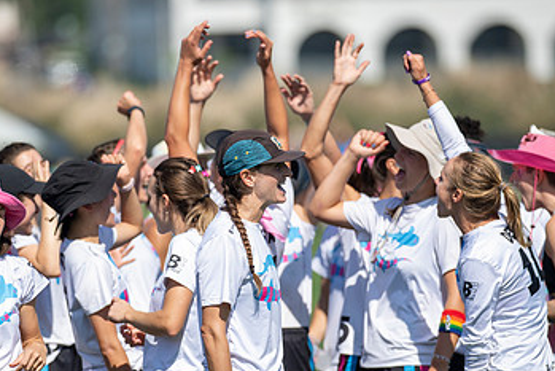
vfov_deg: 3.3
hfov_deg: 5.0
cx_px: 216
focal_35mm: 415
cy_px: 265
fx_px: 6400
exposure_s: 1/2000
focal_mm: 250
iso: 100
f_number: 3.2
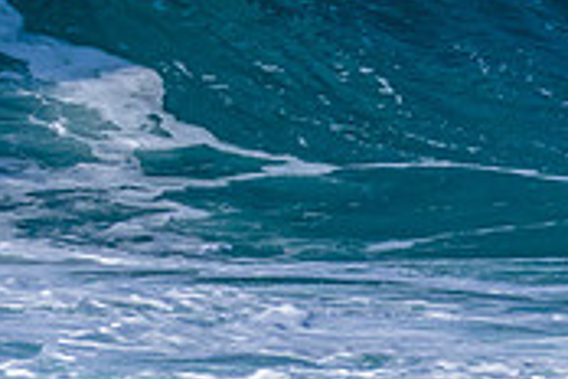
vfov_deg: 0.6
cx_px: 40
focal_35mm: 2309
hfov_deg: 0.9
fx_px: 36428
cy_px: -233
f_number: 8
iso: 560
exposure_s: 1/2000
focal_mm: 560
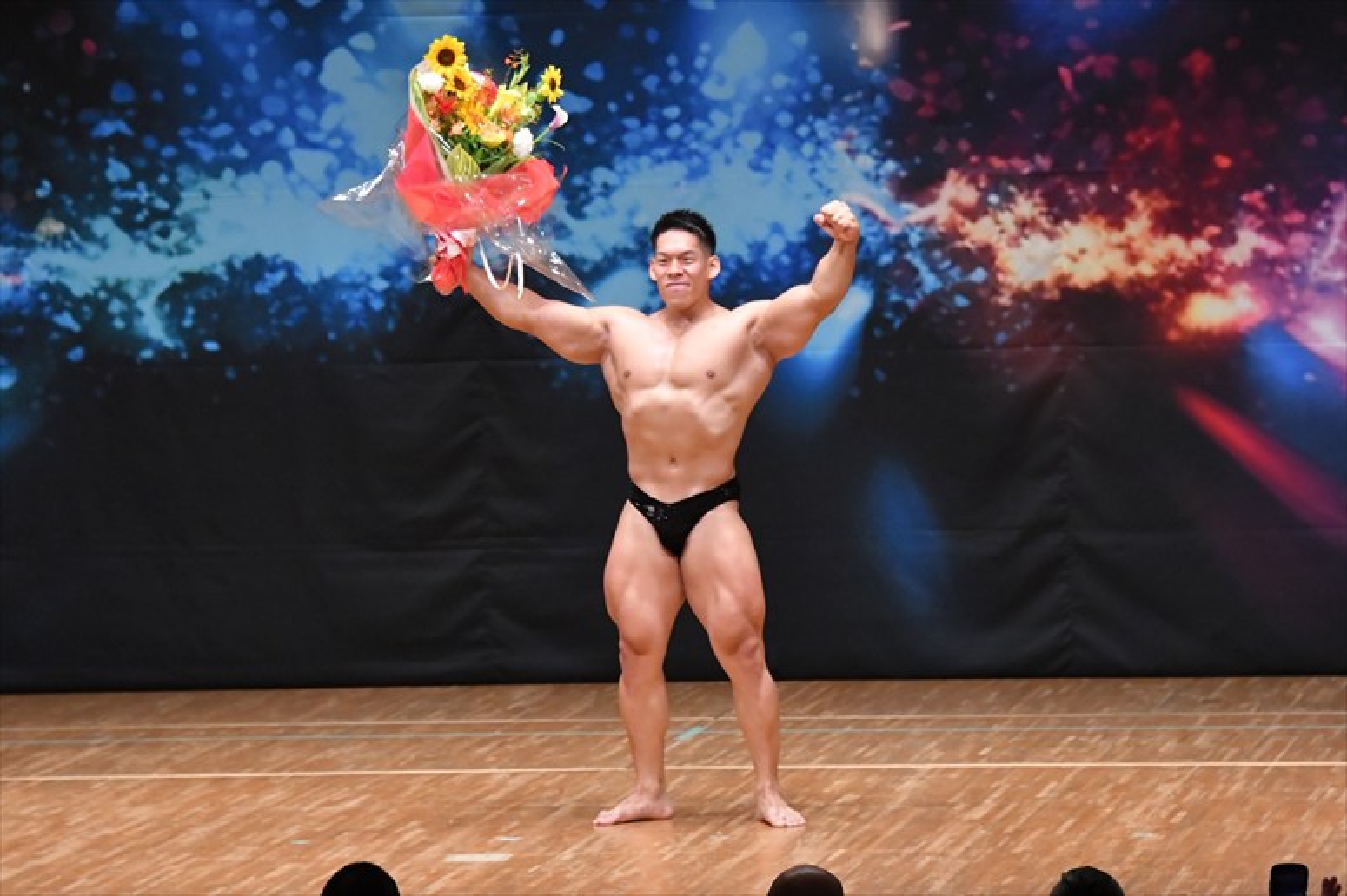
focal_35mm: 217
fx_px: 8116
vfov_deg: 6.3
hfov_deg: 9.5
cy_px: 448
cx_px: 674
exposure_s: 1/400
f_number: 5.6
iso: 6400
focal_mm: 145
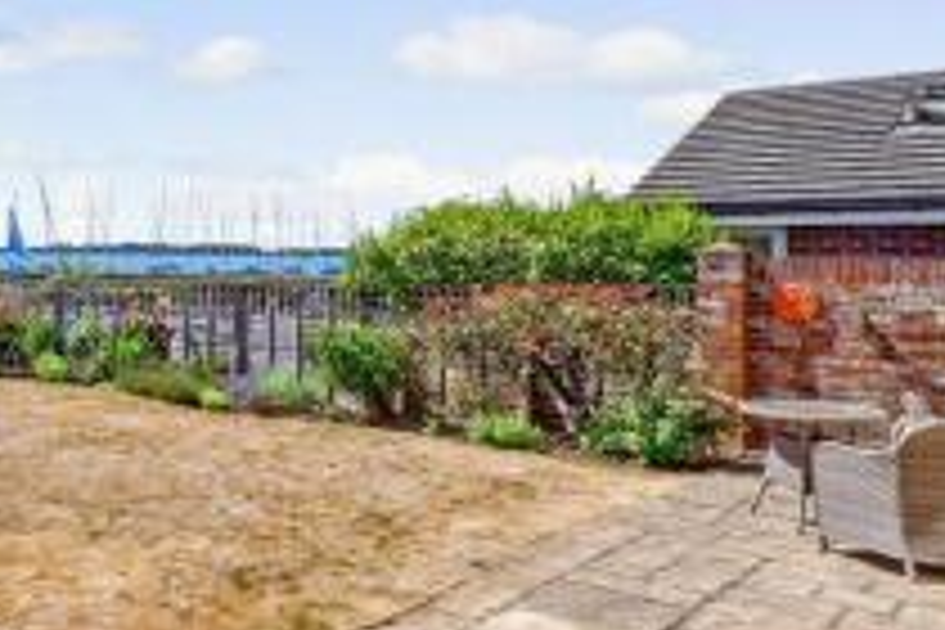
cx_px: 58
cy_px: 205
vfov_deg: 38.4
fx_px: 892
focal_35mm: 34
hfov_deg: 48.6
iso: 250
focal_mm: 10
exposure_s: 1/800
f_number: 8
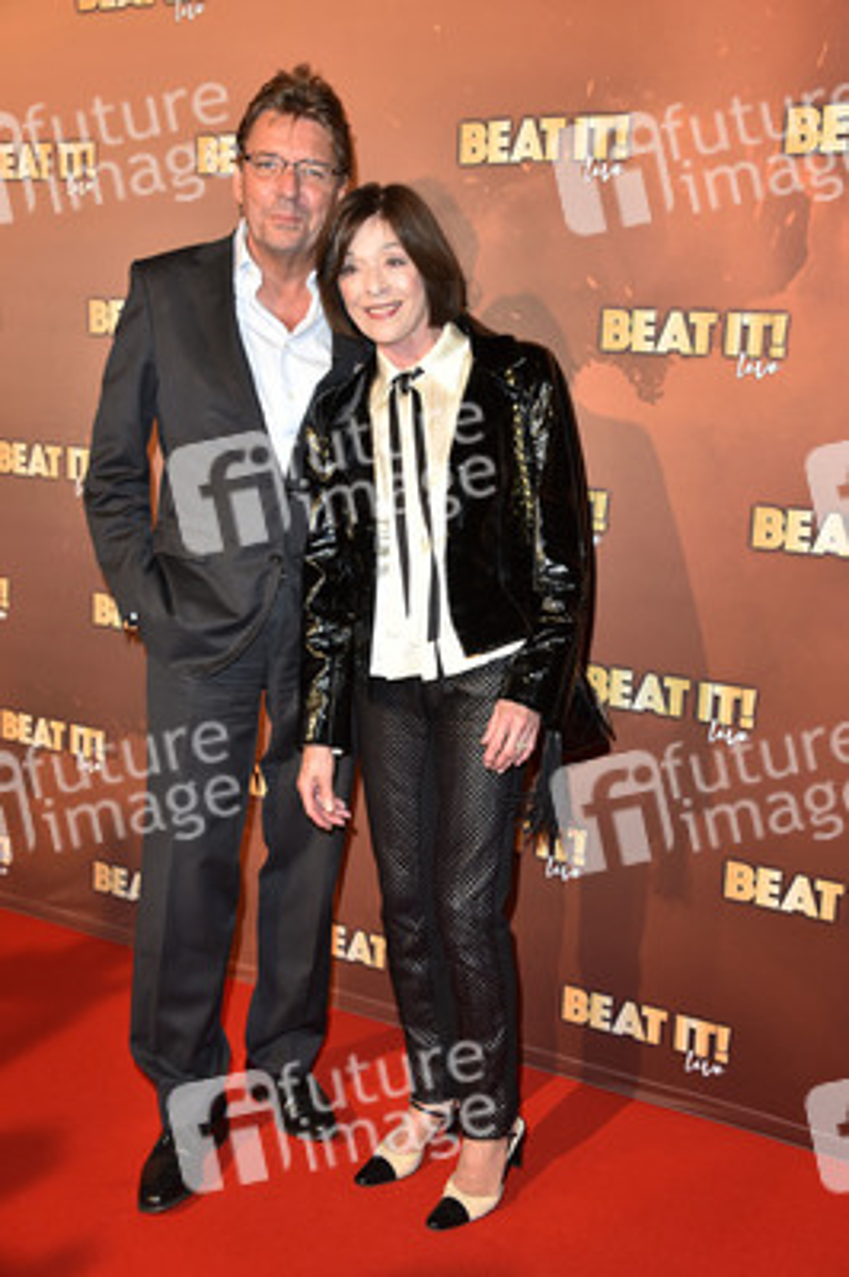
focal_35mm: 40
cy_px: 638
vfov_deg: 48.5
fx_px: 1417
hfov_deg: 33.3
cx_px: 424
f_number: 5.6
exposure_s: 1/125
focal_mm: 40
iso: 500
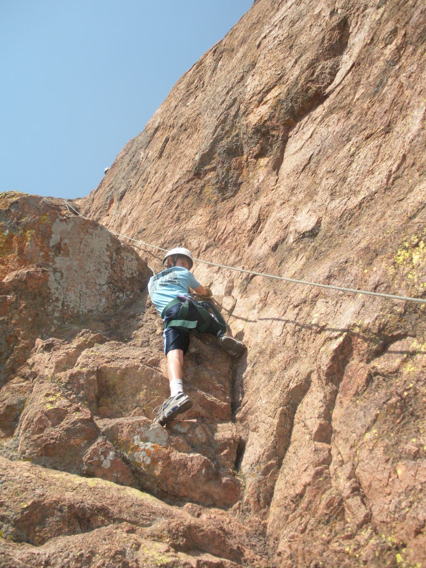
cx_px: 213
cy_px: 284
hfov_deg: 39.7
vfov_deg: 51.4
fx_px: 591
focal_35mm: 36
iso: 88
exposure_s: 1/794
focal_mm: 6.3
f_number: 3.5
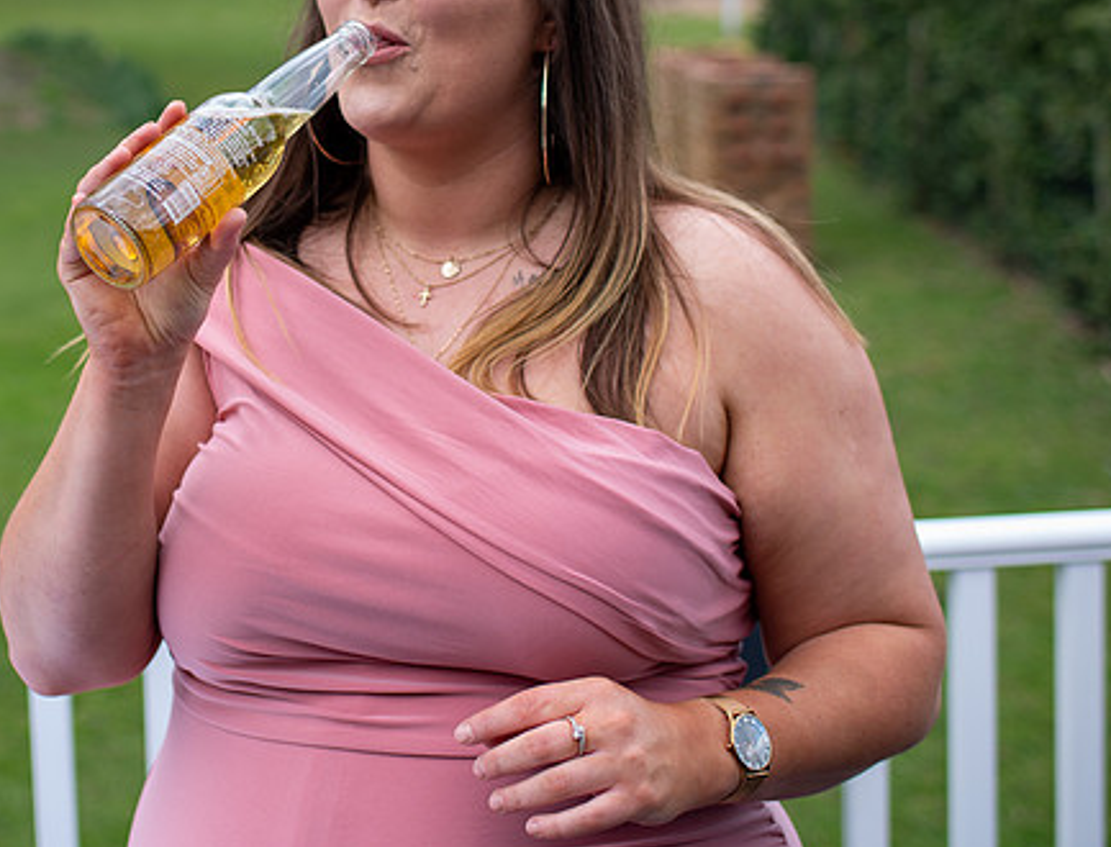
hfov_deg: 27.2
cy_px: 94
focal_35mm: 70
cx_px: 276
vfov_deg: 20.8
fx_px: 2260
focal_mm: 35
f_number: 2.5
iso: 100
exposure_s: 1/400
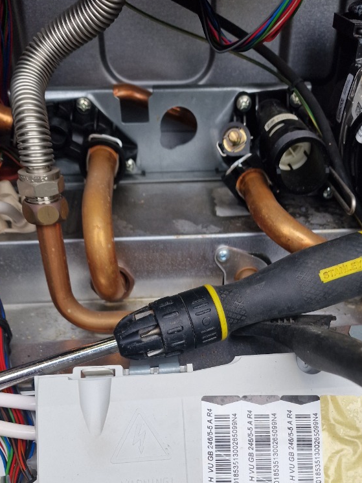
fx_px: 516
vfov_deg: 48.0
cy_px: 368
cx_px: 199
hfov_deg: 38.6
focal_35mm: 37
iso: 50
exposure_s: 1/100
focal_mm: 6.4
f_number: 1.8
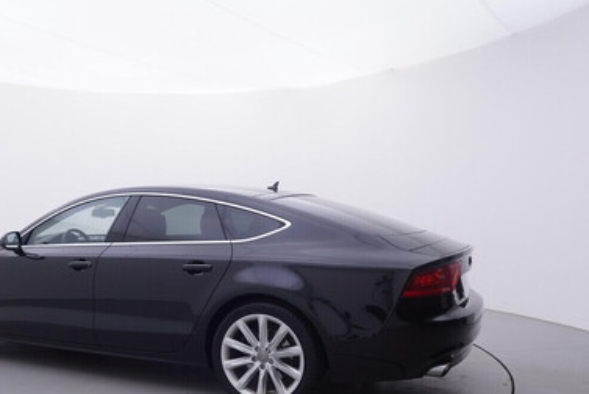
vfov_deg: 39.6
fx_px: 536
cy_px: 276
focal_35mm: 33
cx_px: 187
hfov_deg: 56.1
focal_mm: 15
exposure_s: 1/80
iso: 200
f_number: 5
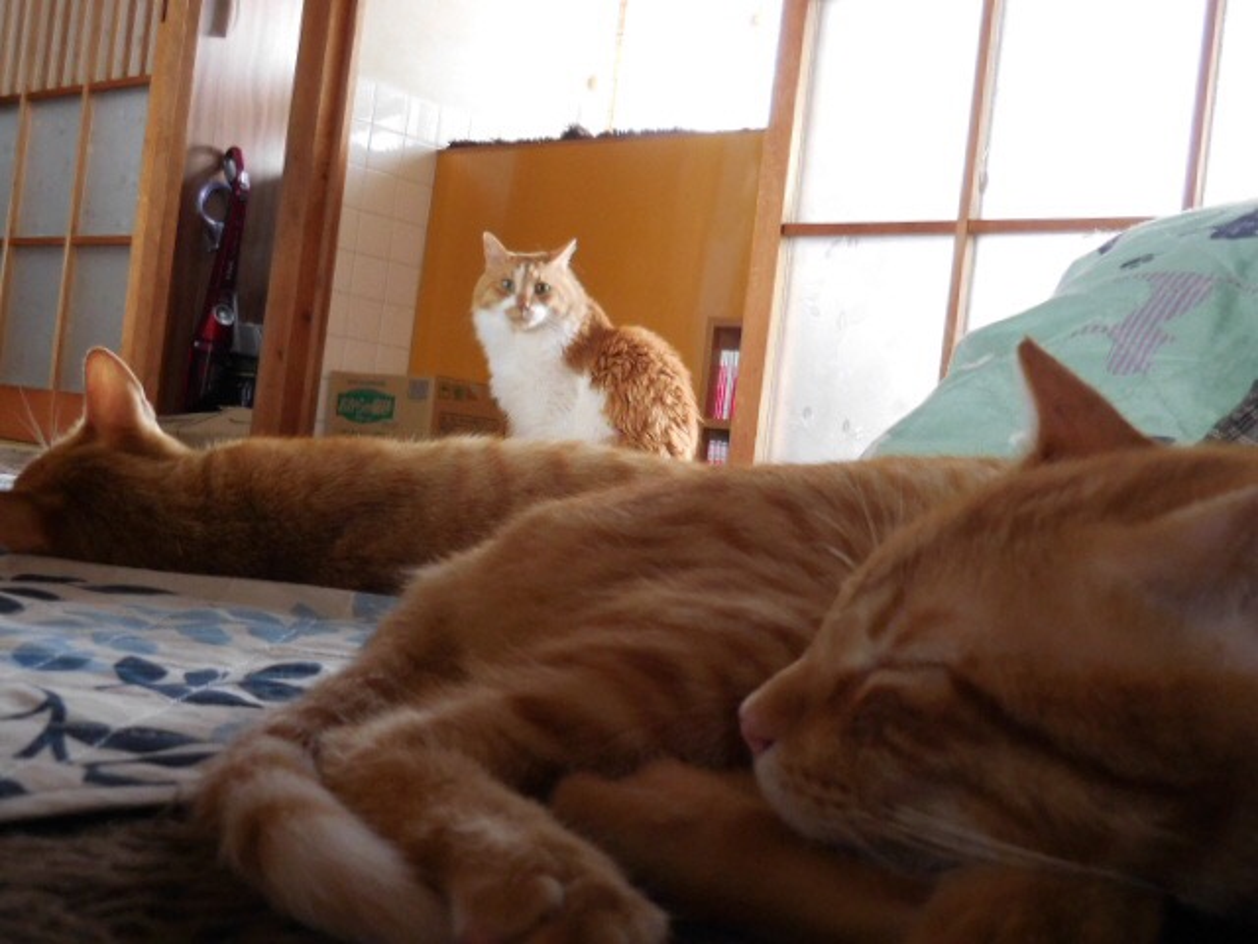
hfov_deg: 47.9
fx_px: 1417
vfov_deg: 36.8
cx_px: 629
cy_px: 472
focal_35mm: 39
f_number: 3.9
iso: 400
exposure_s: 1/10
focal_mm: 7
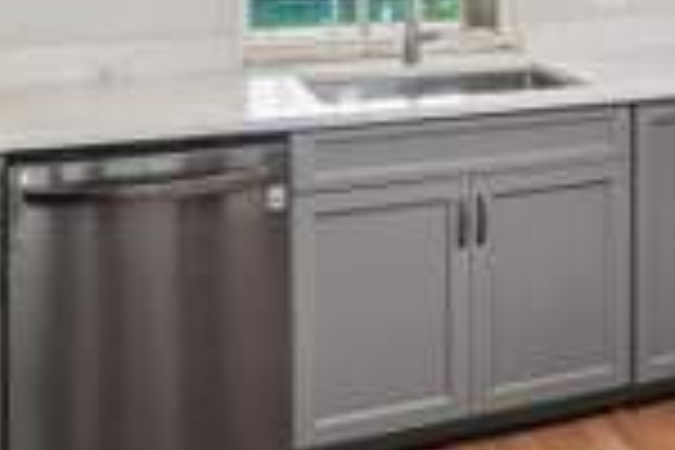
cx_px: 459
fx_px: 956
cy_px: -124
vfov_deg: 23.6
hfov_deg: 38.4
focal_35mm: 51
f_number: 8
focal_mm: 16
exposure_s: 1/5
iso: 400
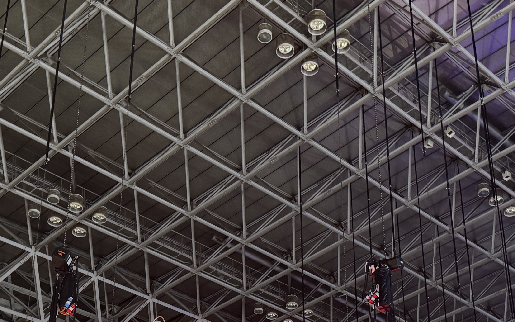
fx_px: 940
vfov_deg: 18.5
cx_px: 250
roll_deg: -0.6
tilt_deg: +27.7
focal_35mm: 67
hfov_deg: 30.6
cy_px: 371
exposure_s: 1/50
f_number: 1.78
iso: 250
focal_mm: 6.76
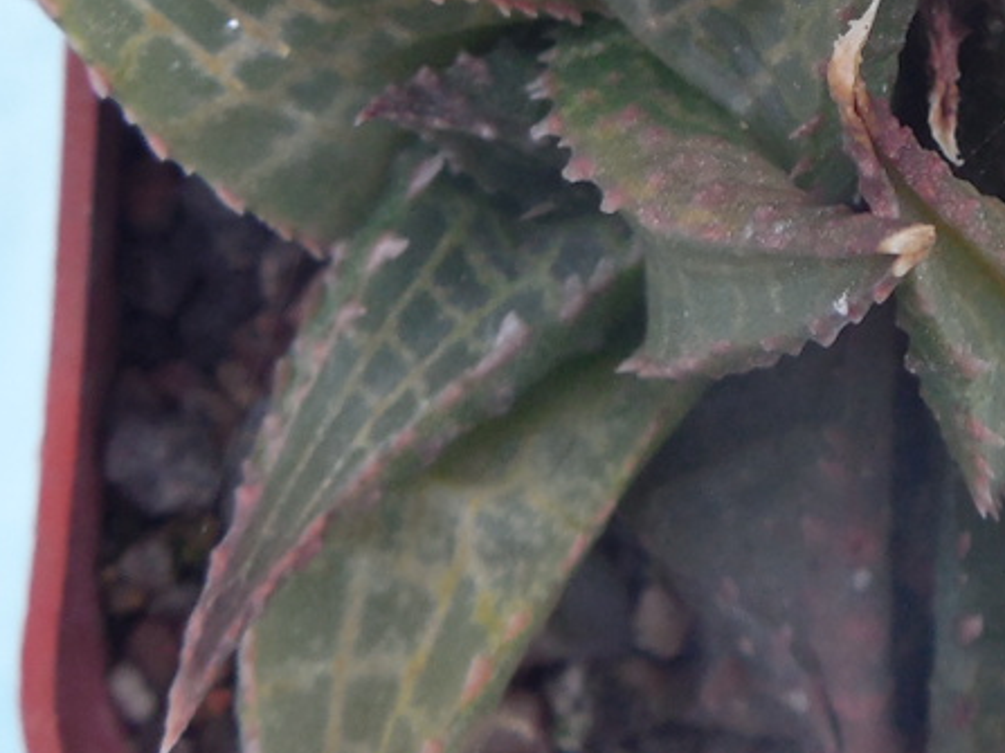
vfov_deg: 12.8
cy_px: -274
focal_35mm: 111
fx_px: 3222
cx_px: 893
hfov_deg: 17.5
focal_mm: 5.6
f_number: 3.6
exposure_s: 1/30
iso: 140
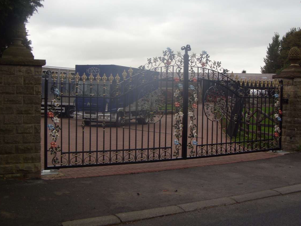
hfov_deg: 43.9
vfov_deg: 33.6
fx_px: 374
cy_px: 103
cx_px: 154
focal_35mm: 43
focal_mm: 6.3
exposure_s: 1/80
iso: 50
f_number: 2.8
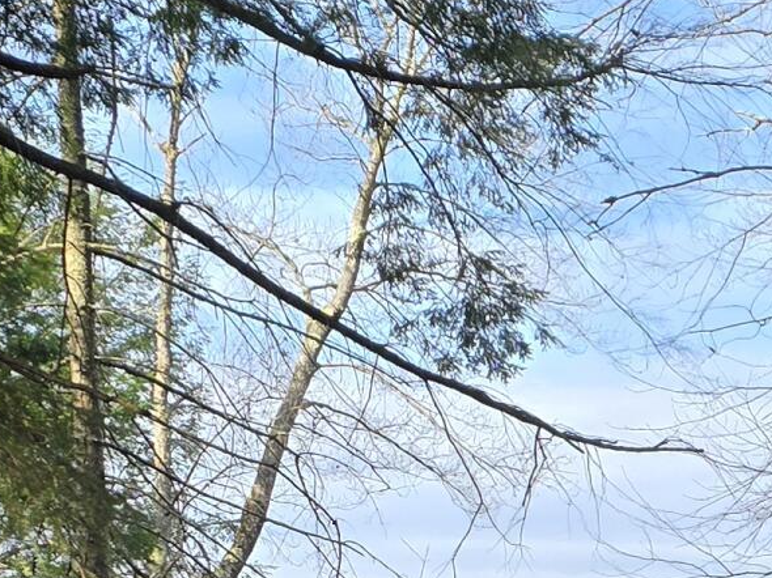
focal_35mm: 117
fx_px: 2608
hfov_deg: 16.3
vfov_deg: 11.8
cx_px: 854
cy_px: 1007
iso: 12
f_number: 1.7
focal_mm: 6.3
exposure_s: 1/293
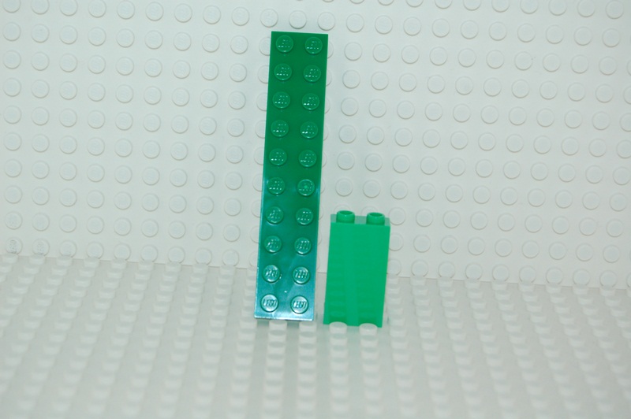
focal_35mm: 82
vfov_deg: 16.5
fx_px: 1445
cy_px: 210
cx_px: 316
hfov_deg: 24.6
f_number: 5.6
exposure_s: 1/60
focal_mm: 55
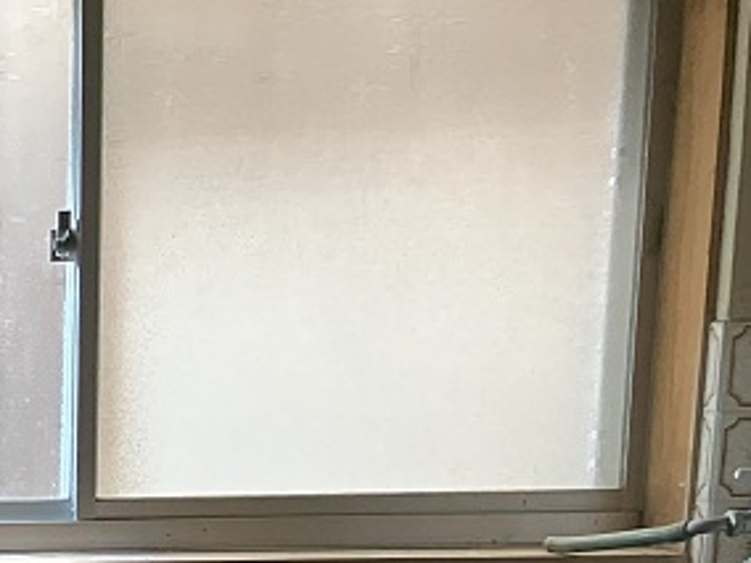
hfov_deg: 22.2
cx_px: -227
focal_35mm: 79
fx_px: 1714
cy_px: 669
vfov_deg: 17.8
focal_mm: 3.99
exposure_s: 1/15
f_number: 1.8
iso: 1250
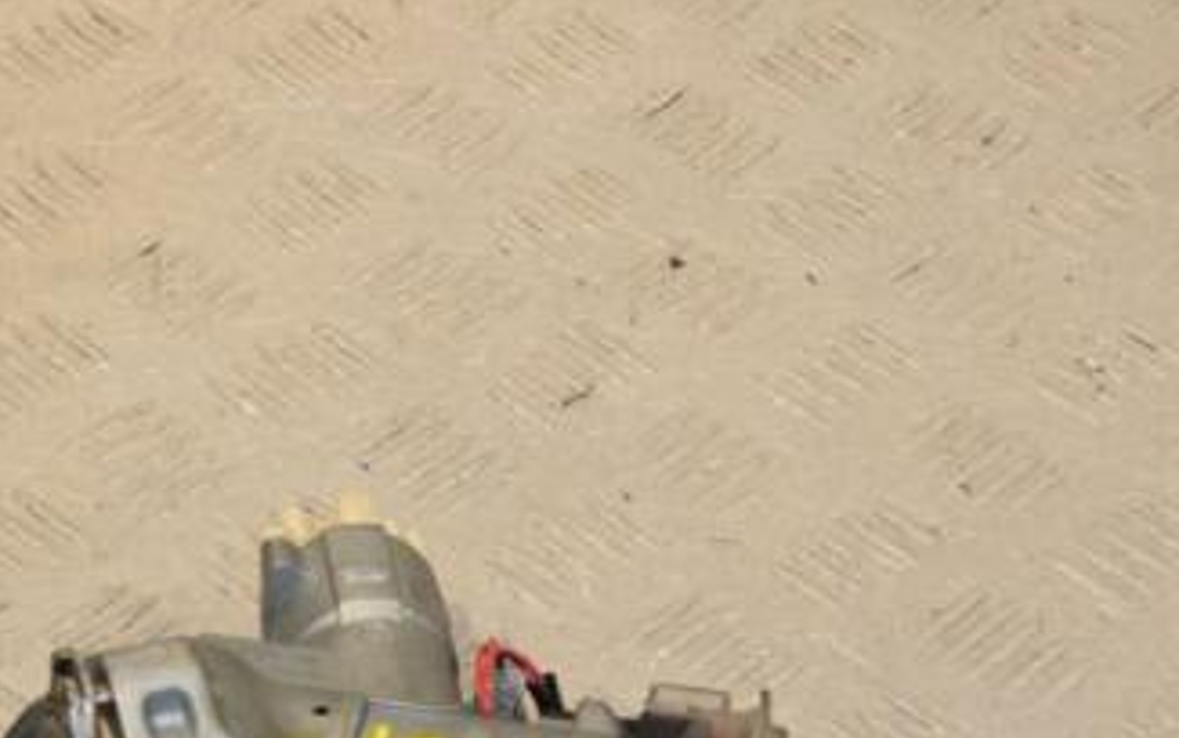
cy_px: 662
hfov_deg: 17.7
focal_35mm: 118
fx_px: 3793
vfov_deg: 11.0
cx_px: 673
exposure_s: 1/200
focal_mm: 42
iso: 800
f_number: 9
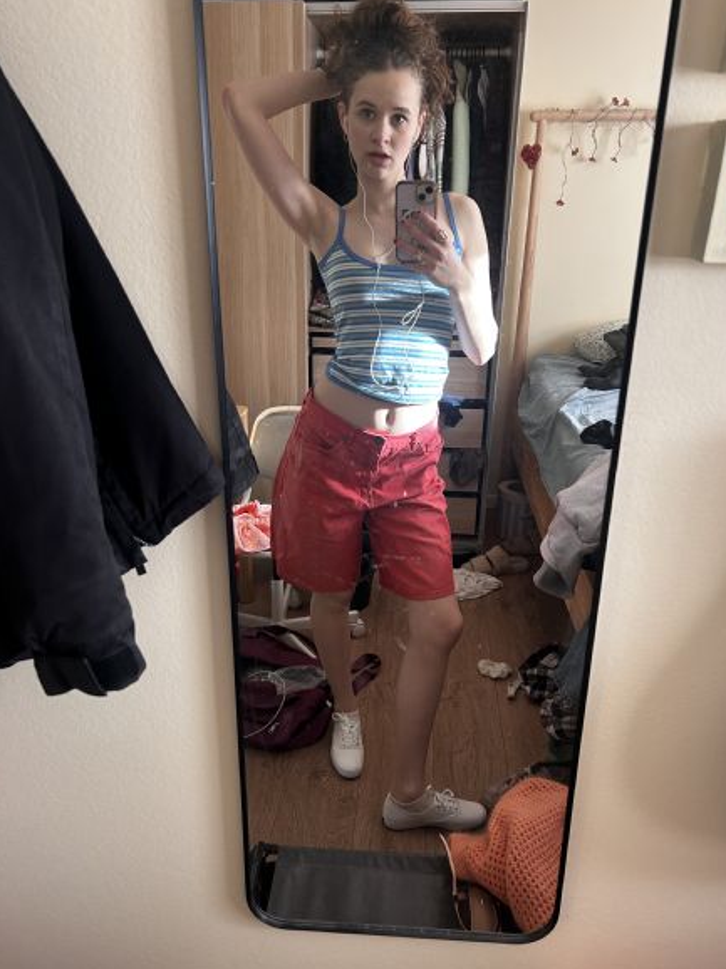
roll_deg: -1.2
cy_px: 488
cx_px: 371
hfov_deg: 51.3
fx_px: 756
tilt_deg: -20.5
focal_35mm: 27
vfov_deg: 65.3
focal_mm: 5.7
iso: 125
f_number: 1.5
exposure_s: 1/95
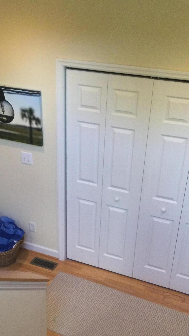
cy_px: 215
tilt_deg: -33.1
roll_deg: +1.6
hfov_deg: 25.4
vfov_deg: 43.3
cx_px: 72
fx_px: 419
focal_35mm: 47
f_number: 2.4
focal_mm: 3.3
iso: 160
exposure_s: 1/30
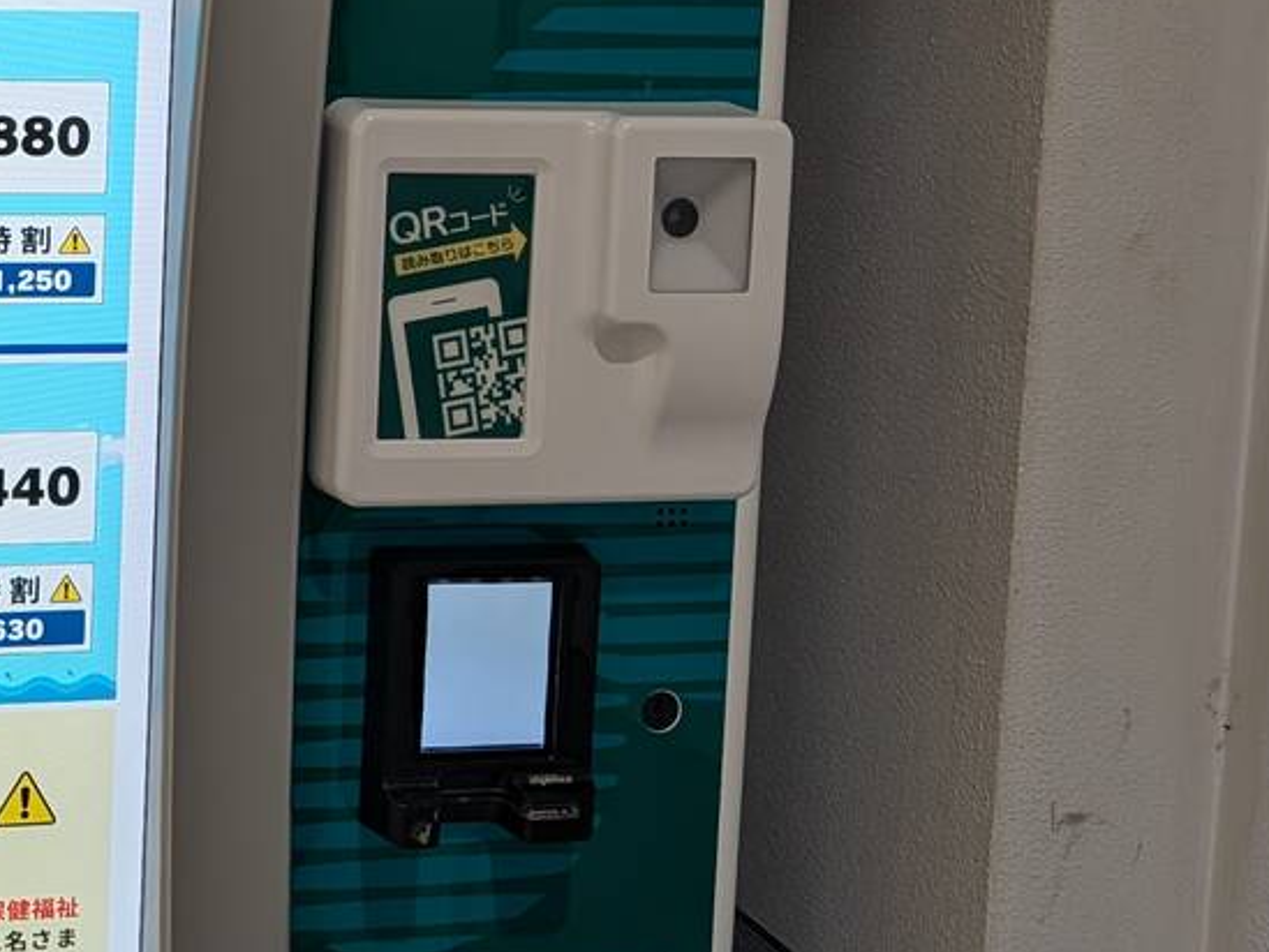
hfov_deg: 26.1
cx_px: -40
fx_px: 2567
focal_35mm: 70
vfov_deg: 20.5
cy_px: 46
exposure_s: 1/120
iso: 61
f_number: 1.68
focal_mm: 6.9
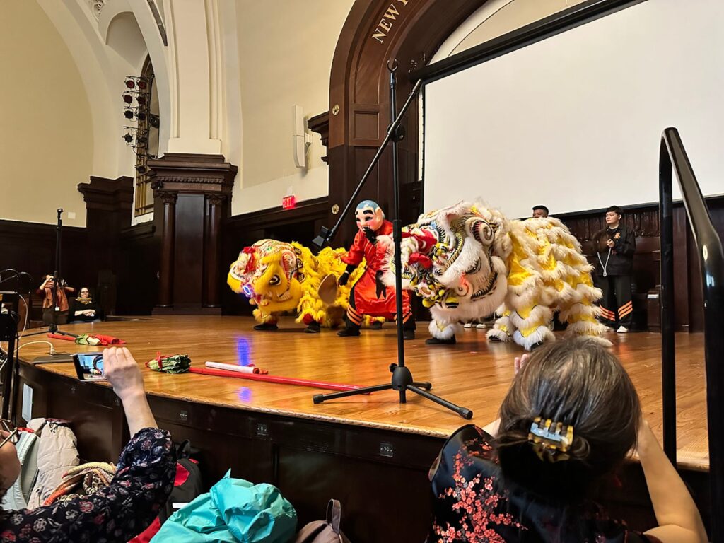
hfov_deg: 71.6
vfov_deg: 56.8
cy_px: 272
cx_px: 362
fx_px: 502
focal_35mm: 24
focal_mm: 6.86
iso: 1000
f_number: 1.78
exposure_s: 1/40
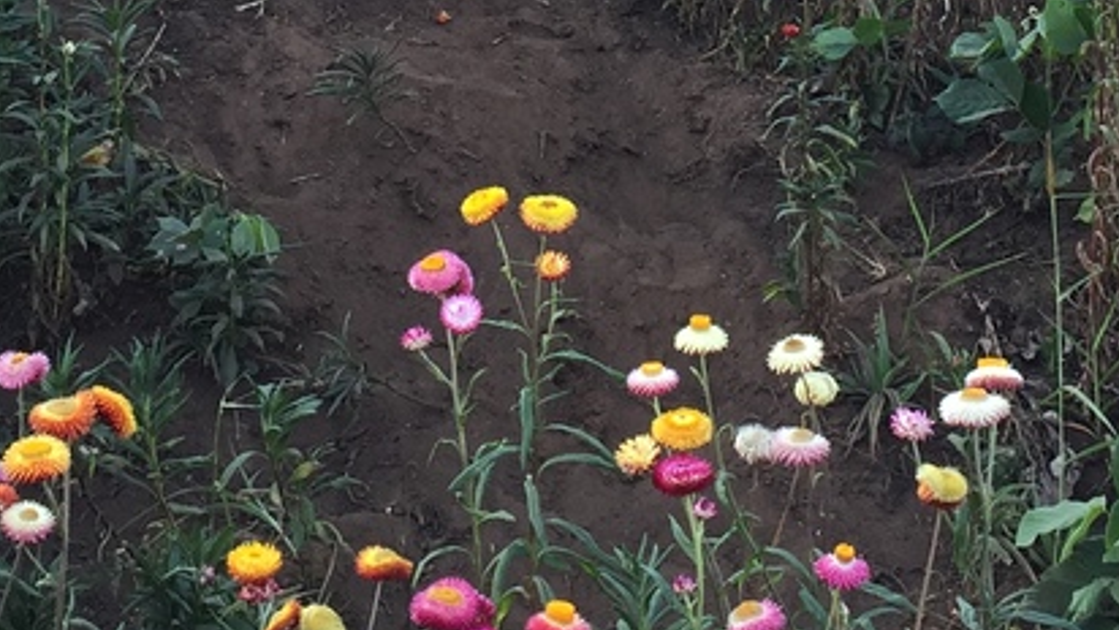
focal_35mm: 92
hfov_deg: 23.1
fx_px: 2730
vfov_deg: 12.5
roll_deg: +0.3
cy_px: -301
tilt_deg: +6.9
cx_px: 627
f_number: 2.2
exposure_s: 1/120
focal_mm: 4.15
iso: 32
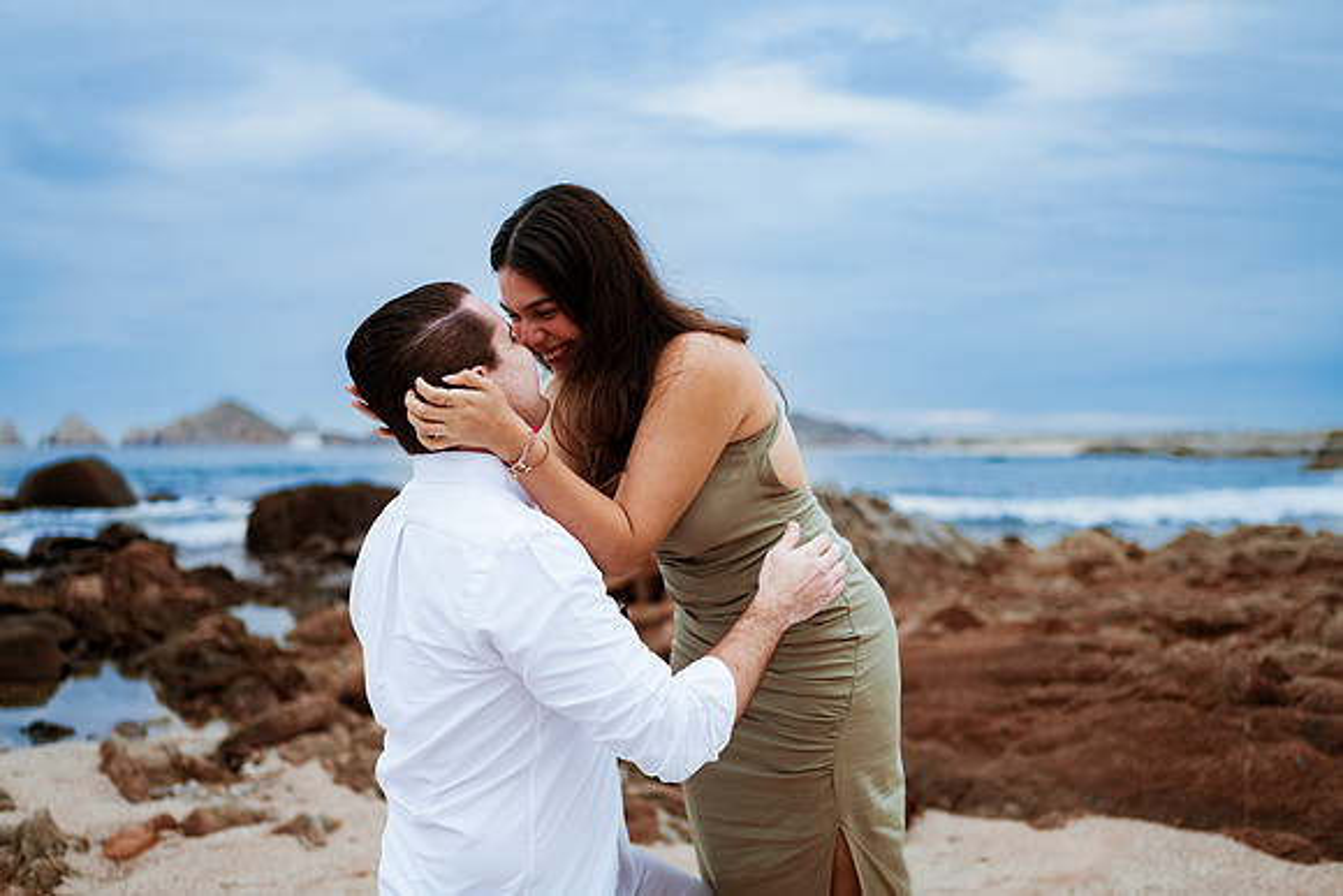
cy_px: 448
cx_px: 672
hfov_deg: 54.4
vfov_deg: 37.9
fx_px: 1306
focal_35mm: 35
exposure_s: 1/800
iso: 80
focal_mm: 35
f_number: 1.8
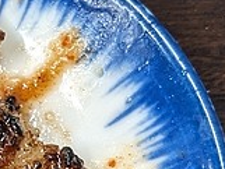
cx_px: -112
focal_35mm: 131
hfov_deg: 14.1
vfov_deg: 11.0
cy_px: 228
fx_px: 852
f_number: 1.73
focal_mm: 4.38
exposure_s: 1/30
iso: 90
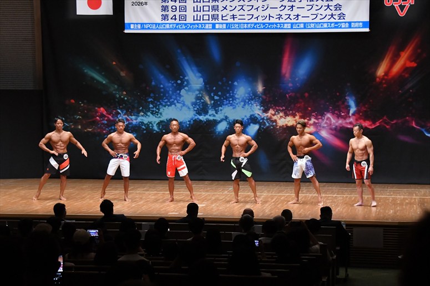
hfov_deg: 21.9
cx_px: 215
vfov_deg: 14.7
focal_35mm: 93
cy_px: 143
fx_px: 1110
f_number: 5.6
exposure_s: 1/400
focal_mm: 62
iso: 6400
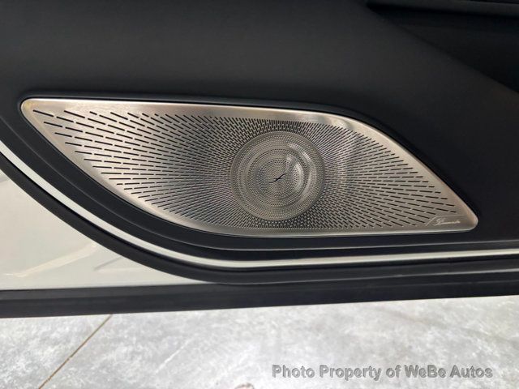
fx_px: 390
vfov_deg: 53.1
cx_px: 260
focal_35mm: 26
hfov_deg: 67.3
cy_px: 194
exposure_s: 1/40
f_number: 1.6
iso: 500
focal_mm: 5.96
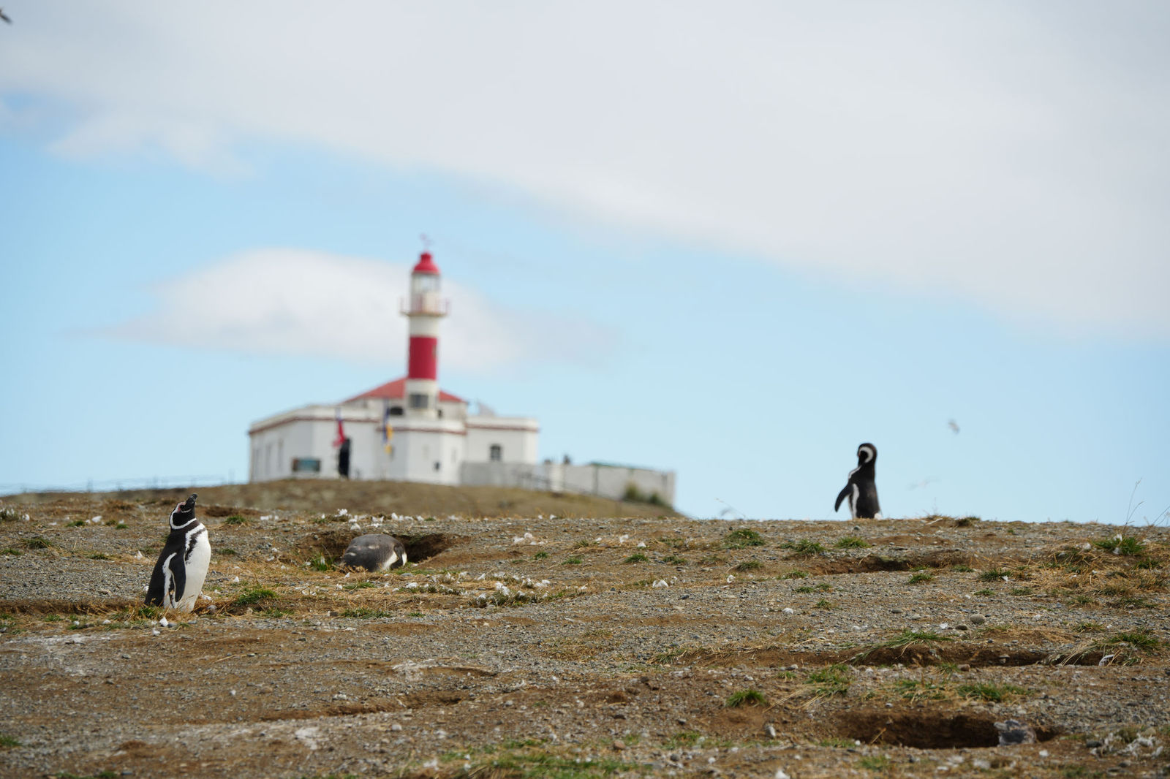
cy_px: 390
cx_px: 585
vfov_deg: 6.0
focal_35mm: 227
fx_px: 7376
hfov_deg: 9.1
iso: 100
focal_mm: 227
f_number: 8
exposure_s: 1/320
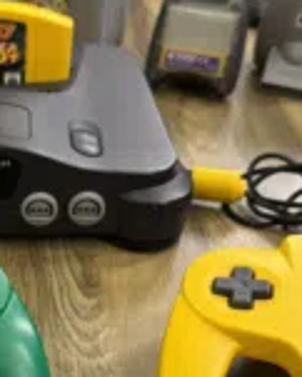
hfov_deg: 23.6
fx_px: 692
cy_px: 277
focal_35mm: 62
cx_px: 2
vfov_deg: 30.0
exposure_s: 1/50
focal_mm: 6.76
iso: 640
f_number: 1.78
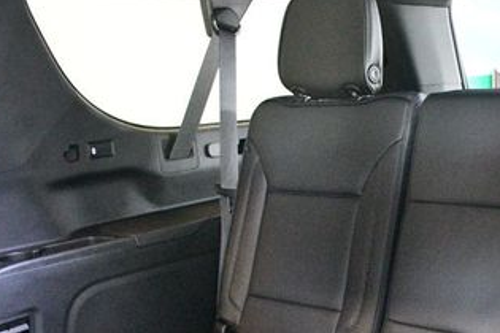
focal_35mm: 61
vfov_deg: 21.7
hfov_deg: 32.1
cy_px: 306
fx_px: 847
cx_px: 389
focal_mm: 20
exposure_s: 1/40
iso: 12800
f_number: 3.5
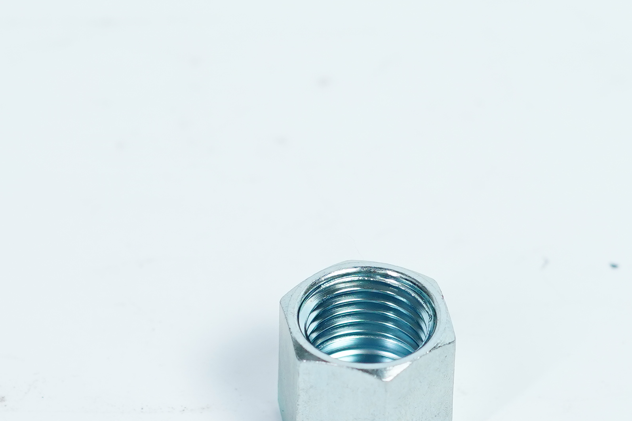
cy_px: 344
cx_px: 344
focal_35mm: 185
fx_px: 3248
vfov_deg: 7.4
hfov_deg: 11.1
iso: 500
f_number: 4.5
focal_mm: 50
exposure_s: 1/160
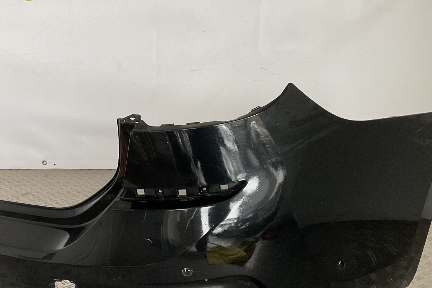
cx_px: 134
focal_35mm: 47
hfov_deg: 41.2
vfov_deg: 28.3
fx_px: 564
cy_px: 210
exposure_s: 1/50
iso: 80
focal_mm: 3
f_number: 1.8
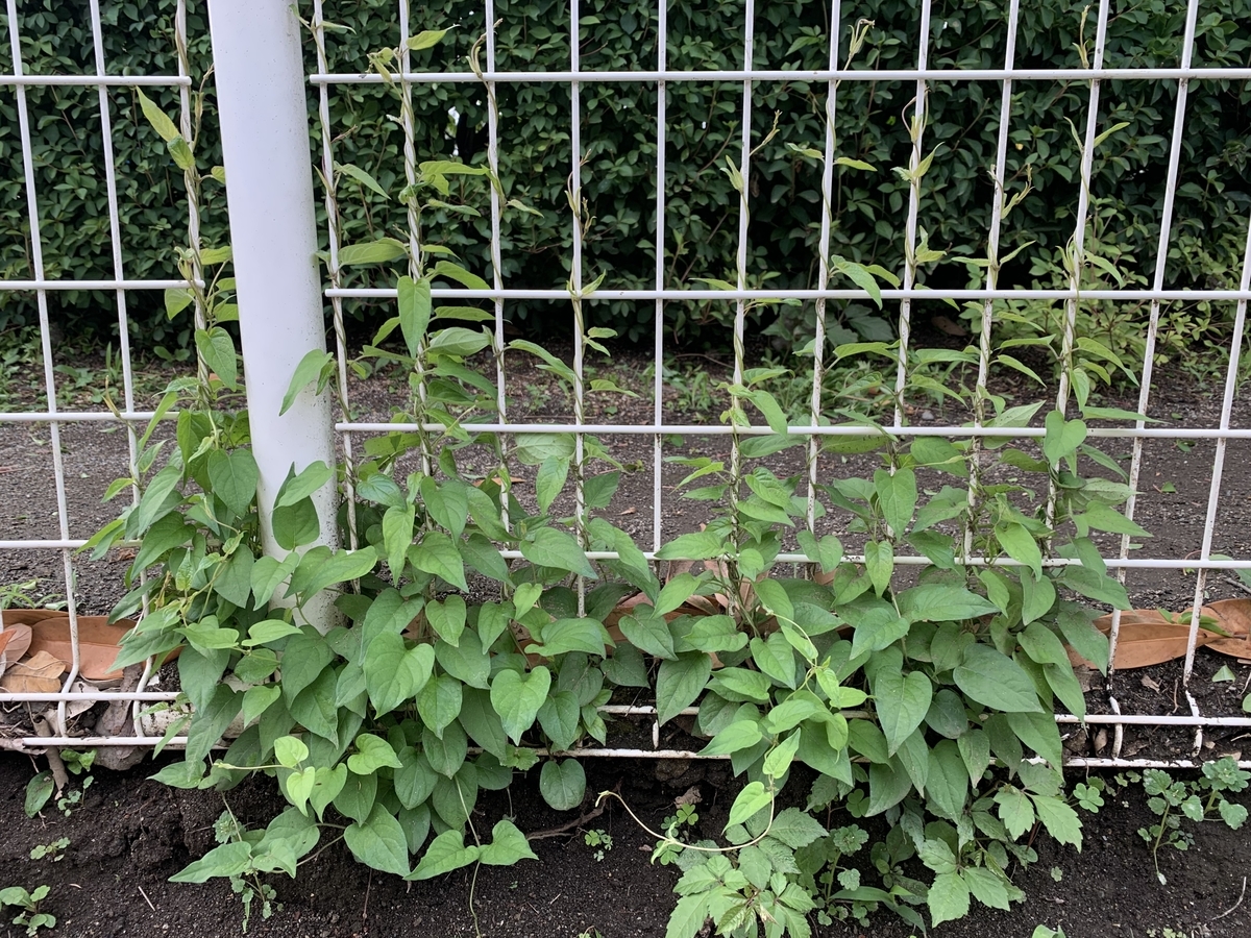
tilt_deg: -11.0
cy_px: 469
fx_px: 940
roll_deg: +2.1
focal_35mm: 26
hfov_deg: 67.3
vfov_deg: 53.1
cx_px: 626
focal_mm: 4.25
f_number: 1.8
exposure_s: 1/122
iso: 25
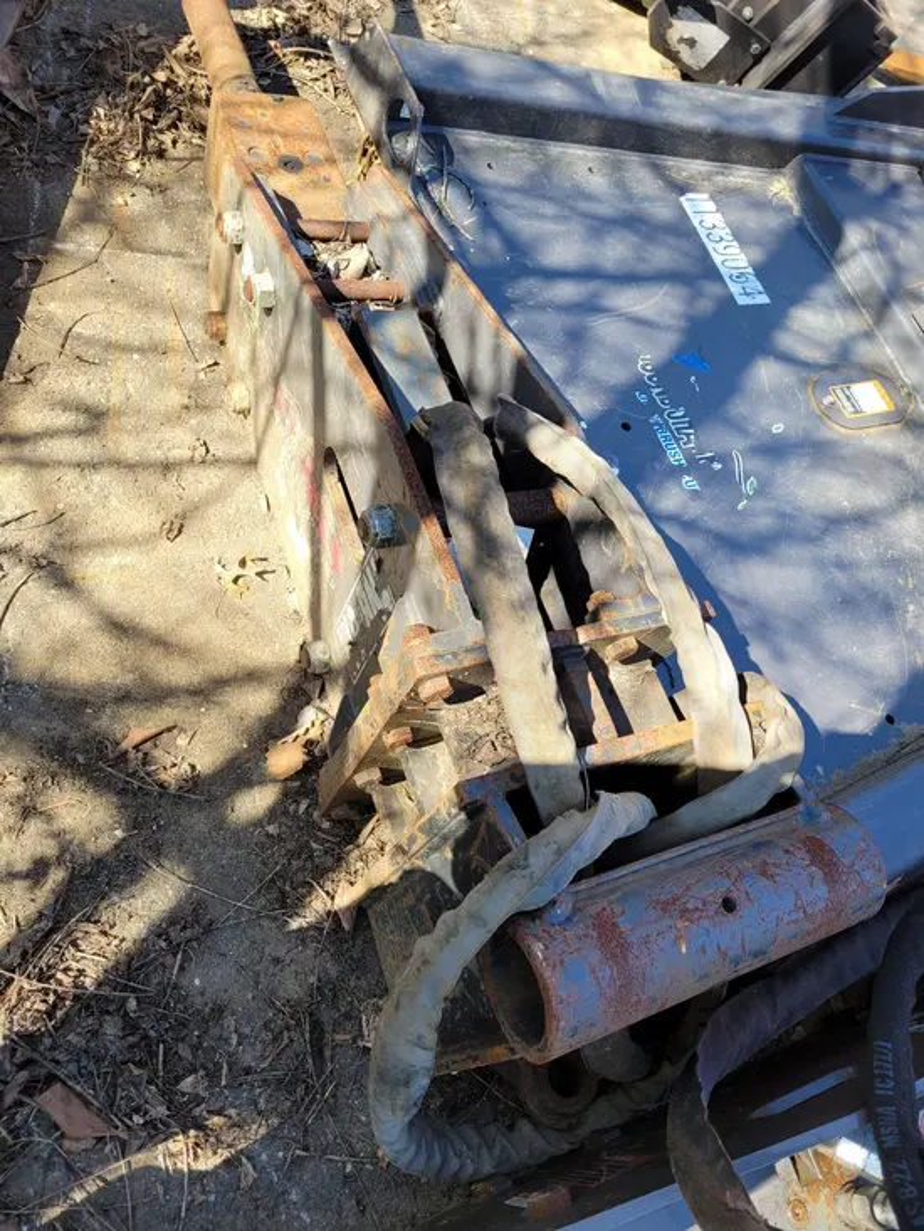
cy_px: 616
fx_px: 925
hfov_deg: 53.1
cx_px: 462
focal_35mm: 26
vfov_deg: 67.3
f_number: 1.8
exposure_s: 1/480
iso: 40
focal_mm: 5.4
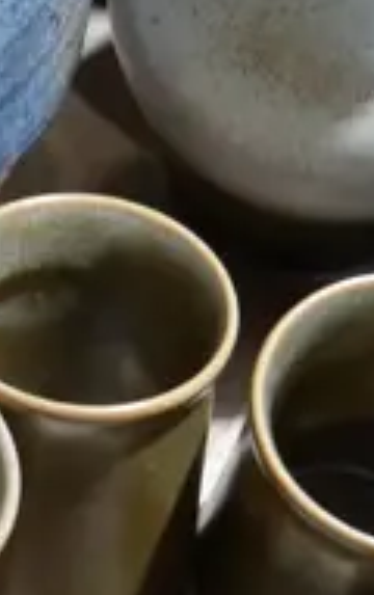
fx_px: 2583
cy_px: 279
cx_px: -346
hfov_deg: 7.9
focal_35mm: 159
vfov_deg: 13.1
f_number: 4
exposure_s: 1/60
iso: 640
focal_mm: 14
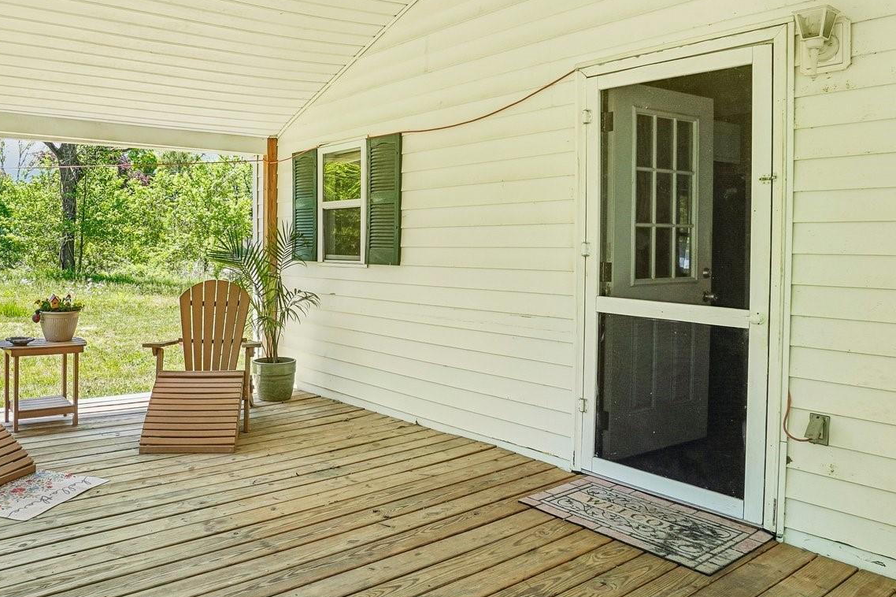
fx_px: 672
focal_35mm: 27
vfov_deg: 47.8
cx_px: 342
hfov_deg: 66.5
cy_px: 270
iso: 100
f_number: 8
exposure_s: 1/50
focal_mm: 10
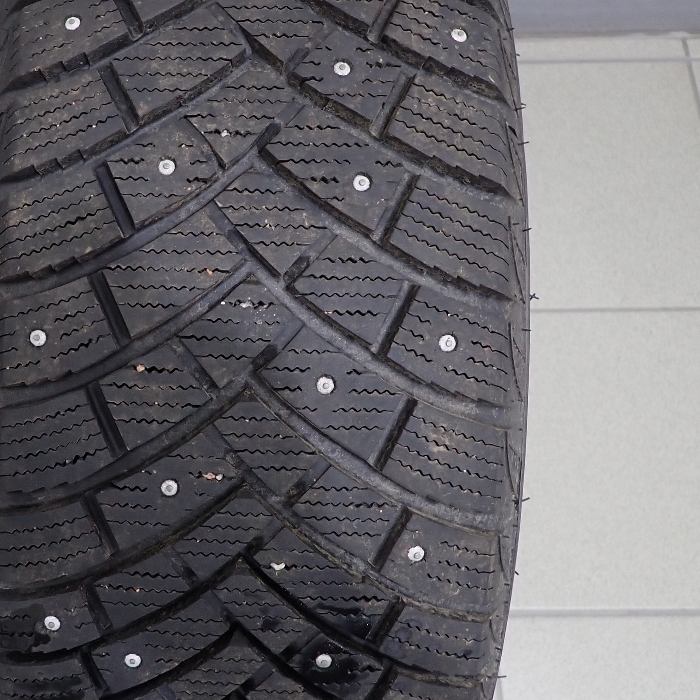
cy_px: 300
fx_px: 1121
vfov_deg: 34.6
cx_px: 98
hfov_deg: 33.2
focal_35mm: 49
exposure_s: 1/50
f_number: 2
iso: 200
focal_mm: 4.5
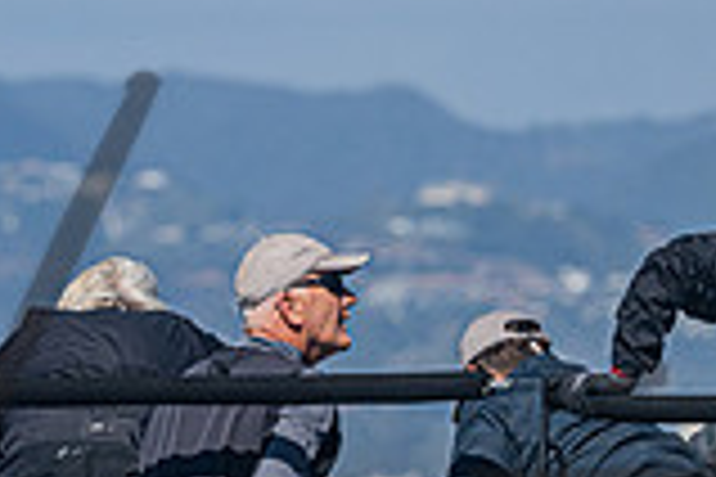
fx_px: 18097
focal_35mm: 910
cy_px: 586
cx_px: 265
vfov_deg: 1.5
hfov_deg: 2.3
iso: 400
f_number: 6.3
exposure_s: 1/5000
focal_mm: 230
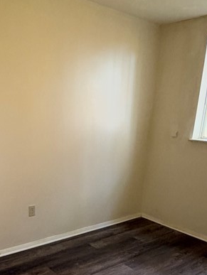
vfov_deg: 48.0
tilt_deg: -16.1
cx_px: 79
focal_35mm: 37
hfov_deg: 38.5
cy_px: 209
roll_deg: -2.1
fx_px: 295
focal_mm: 2.22
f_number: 2.2
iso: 640
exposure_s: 1/60
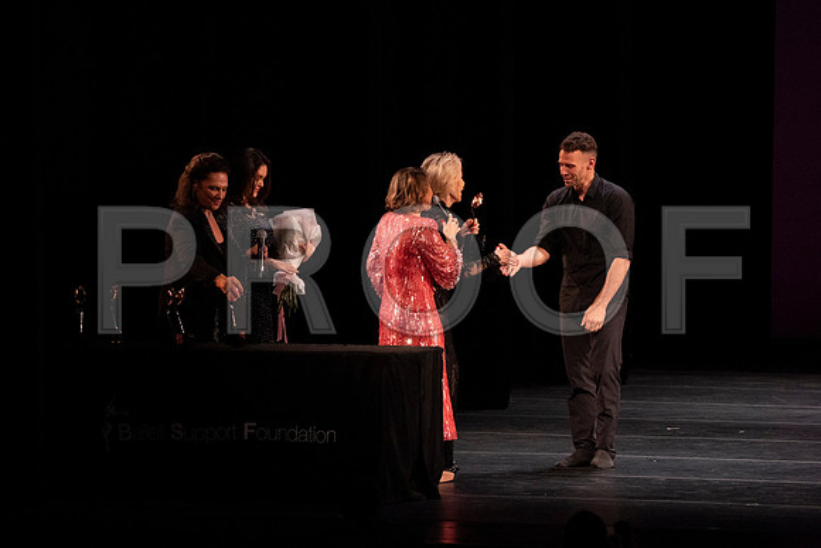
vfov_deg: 4.5
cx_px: 410
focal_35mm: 303
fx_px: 6911
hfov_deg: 6.8
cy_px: 274
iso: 12800
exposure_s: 1/320
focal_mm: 303
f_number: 10
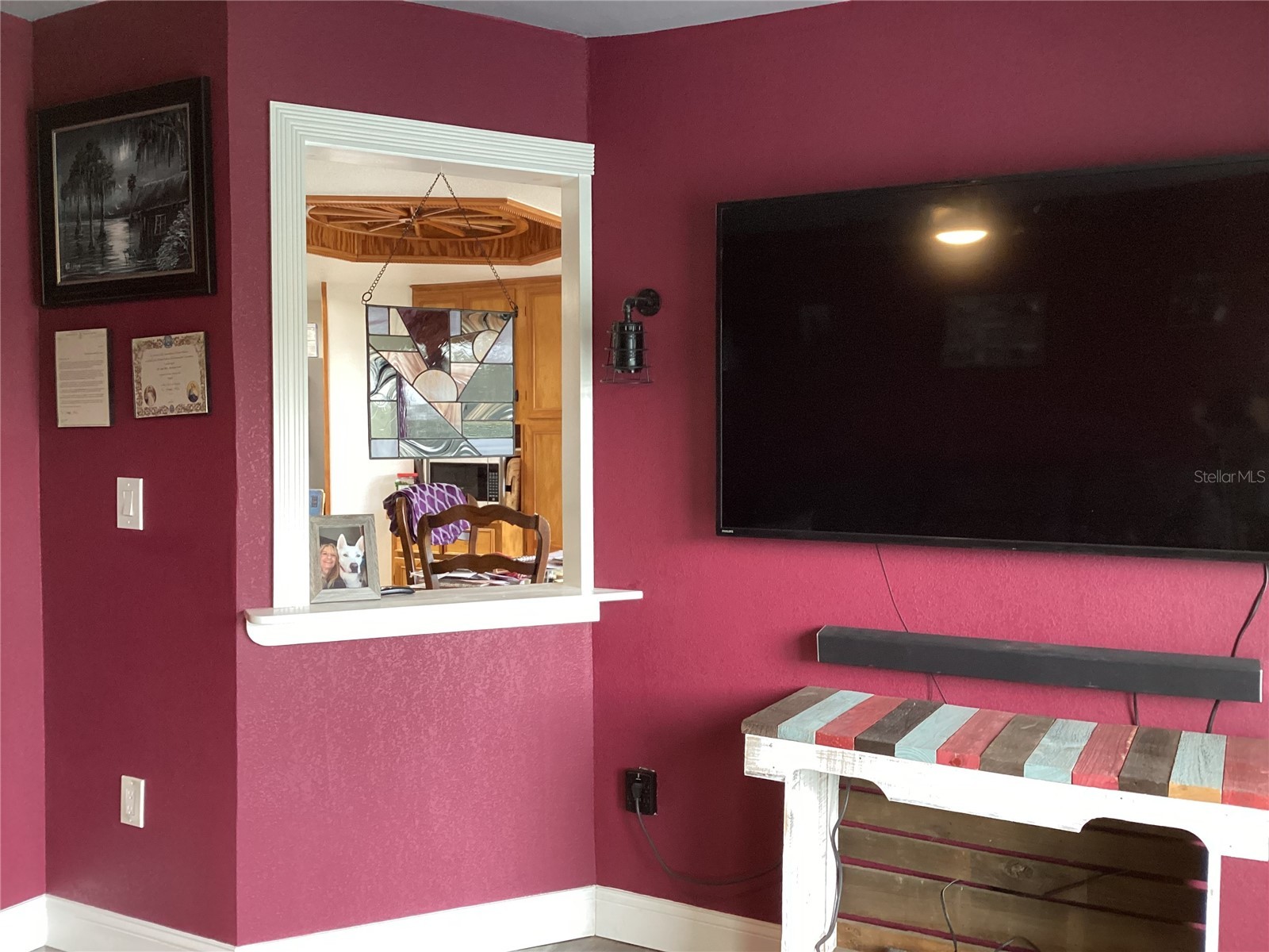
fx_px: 1136
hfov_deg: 58.4
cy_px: 476
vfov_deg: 45.4
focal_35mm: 31
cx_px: 634
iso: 250
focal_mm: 3.3
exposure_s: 1/40
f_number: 2.4
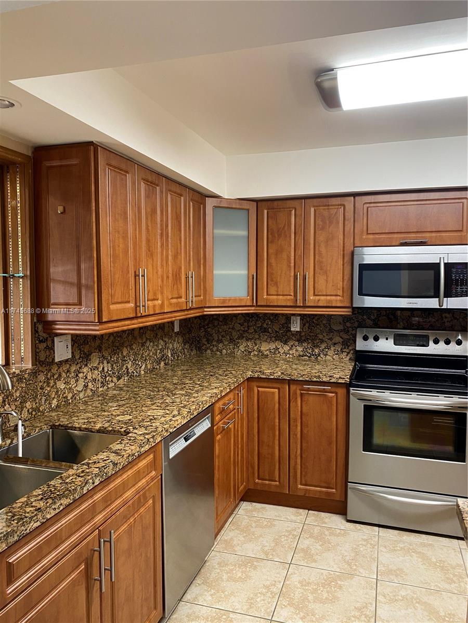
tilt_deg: -3.0
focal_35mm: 26
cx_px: 234
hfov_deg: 53.1
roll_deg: -1.2
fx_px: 469
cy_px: 312
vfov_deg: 67.3
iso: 125
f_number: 1.8
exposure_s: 1/60
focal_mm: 4.25
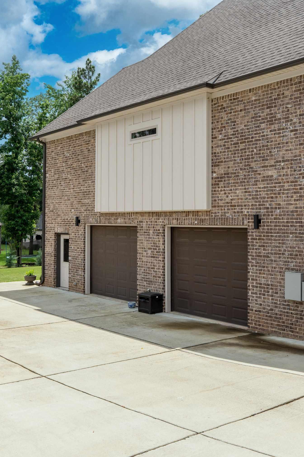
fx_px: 481
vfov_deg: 50.7
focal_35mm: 38
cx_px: 83
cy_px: 230
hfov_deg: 34.4
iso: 100
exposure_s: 1/1000
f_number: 7.1
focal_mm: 25
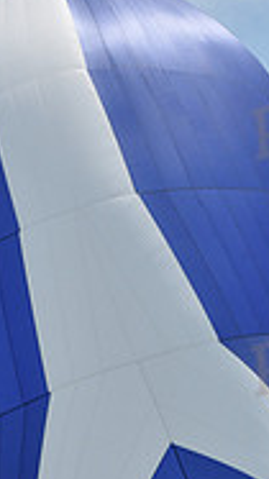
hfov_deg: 5.3
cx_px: 119
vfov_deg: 9.4
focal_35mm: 227
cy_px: 499
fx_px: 2882
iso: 320
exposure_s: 1/1000
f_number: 11
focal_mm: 70
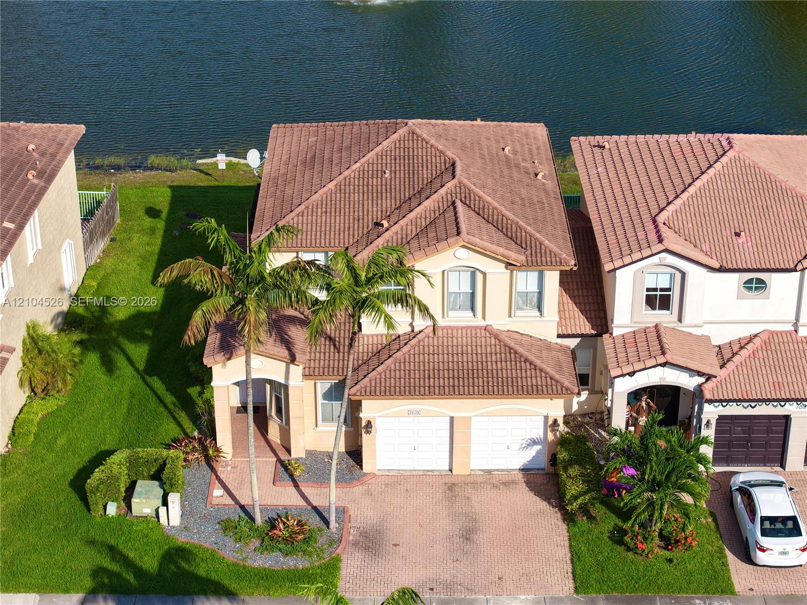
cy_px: 302
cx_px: 404
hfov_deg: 27.8
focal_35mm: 70
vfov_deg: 21.0
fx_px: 1632
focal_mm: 19.35
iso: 100
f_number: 2.8
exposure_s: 1/1250
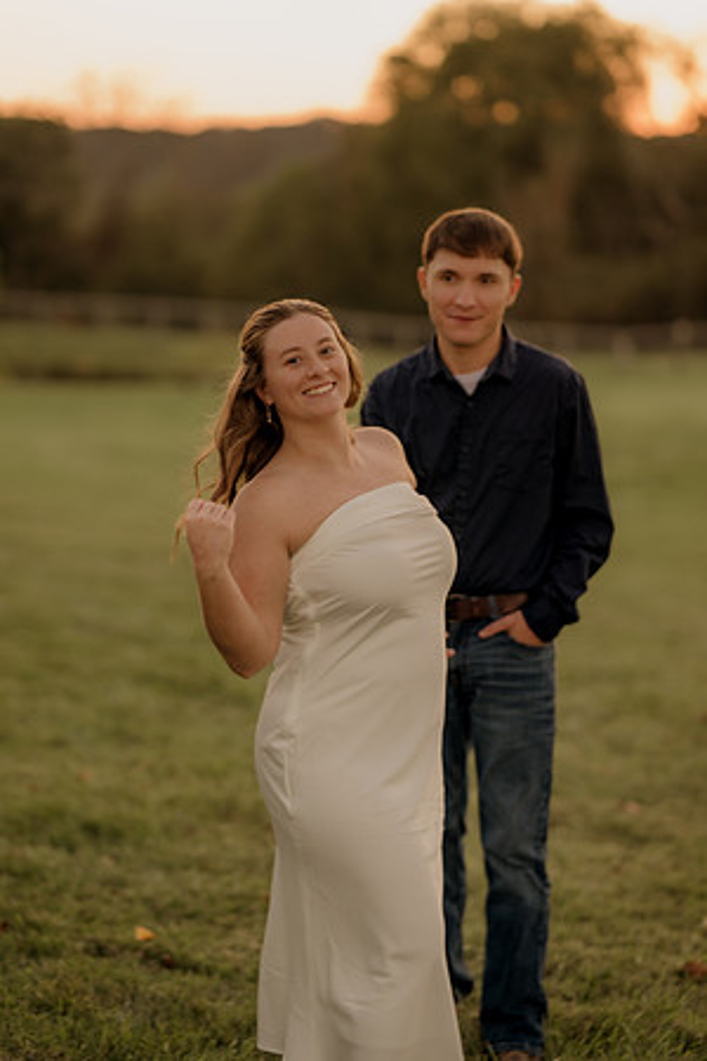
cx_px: 354
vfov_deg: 23.9
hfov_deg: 16.1
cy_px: 530
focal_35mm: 85
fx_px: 2504
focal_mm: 85
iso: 100
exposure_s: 1/125
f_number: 1.8
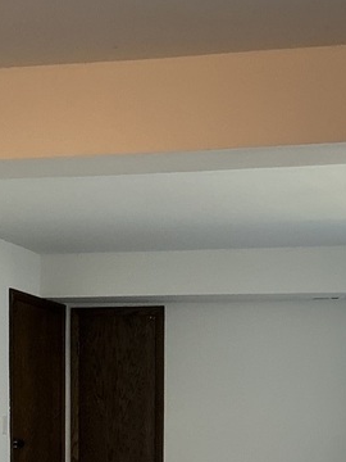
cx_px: 183
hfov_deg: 17.6
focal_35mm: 84
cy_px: 526
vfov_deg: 21.9
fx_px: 1119
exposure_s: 1/60
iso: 50
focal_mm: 3
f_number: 1.8
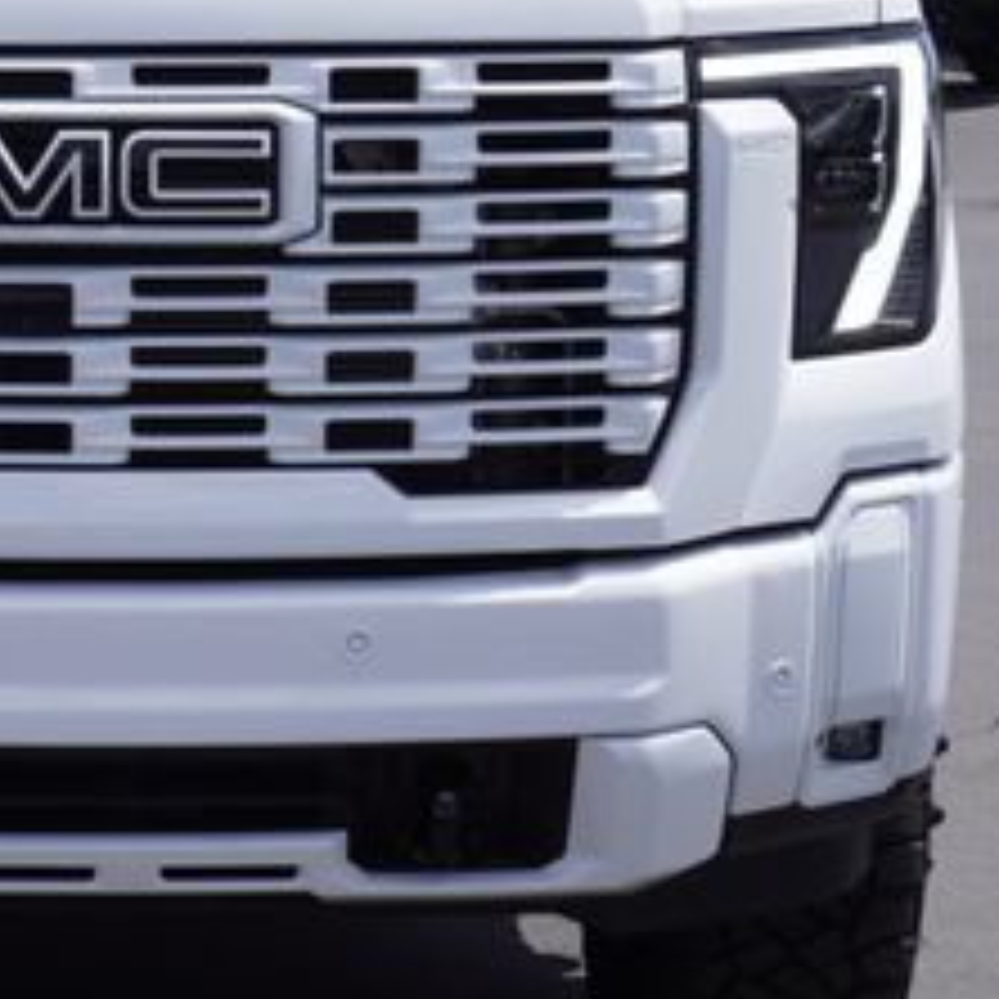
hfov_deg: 16.5
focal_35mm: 103
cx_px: -14
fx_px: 3363
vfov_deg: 16.9
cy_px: 346
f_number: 11
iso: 100
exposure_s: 1/200
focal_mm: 28
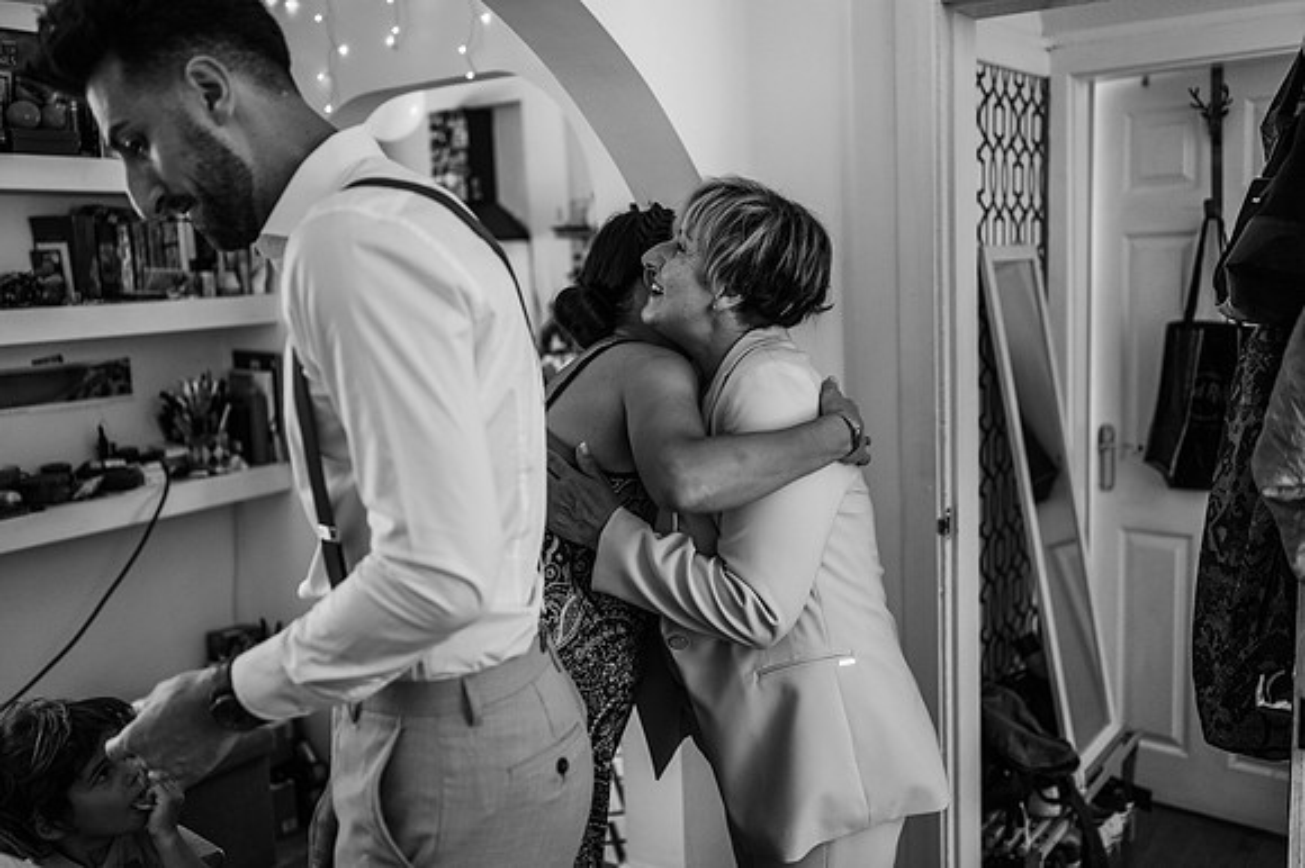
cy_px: 434
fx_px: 1268
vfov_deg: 37.8
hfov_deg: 54.5
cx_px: 652
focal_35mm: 35
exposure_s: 1/200
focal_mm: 35
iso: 450
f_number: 2
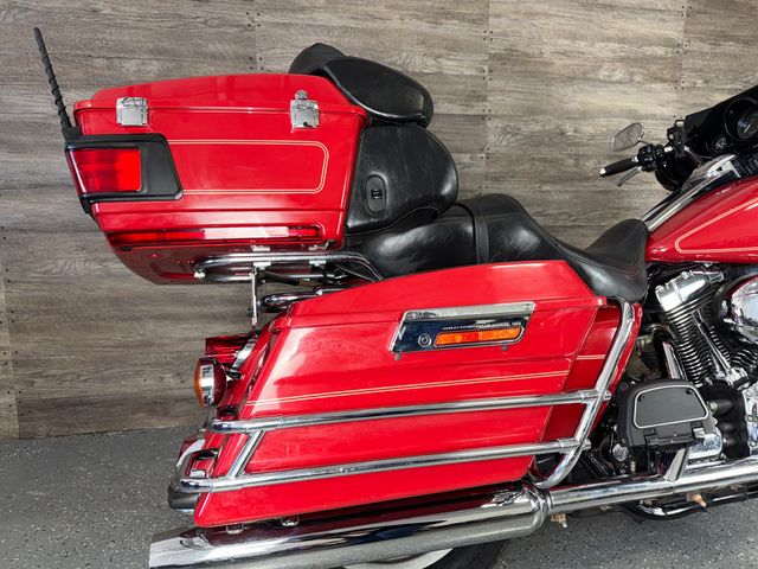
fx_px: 526
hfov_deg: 71.6
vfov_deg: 56.8
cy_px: 284
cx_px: 379
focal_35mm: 24
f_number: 1.78
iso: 64
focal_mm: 6.76
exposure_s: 1/26
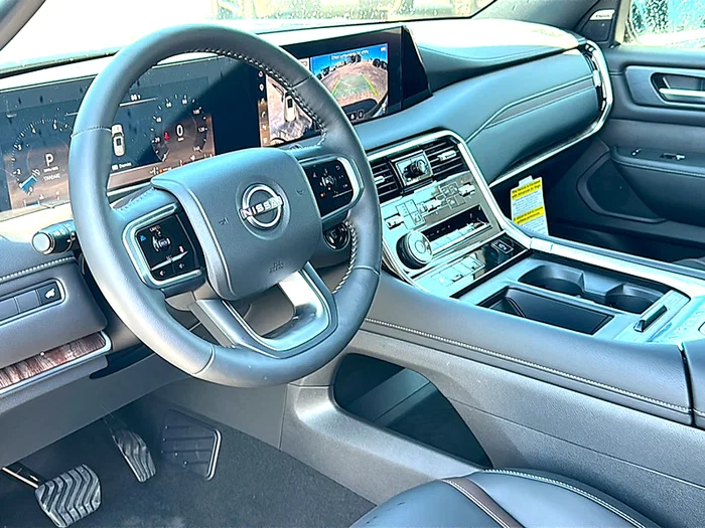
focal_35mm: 35
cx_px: 352
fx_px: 713
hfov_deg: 52.6
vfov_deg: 40.7
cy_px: 264
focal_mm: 6.86
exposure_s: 1/132
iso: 100
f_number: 1.78
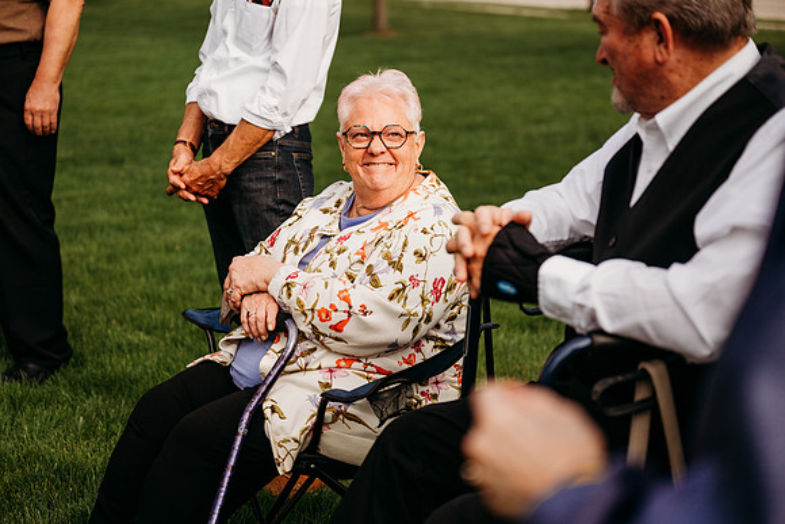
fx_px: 1527
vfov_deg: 19.5
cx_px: 392
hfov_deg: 28.8
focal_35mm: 70
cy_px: 262
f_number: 2.8
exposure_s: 1/3200
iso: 200
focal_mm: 70
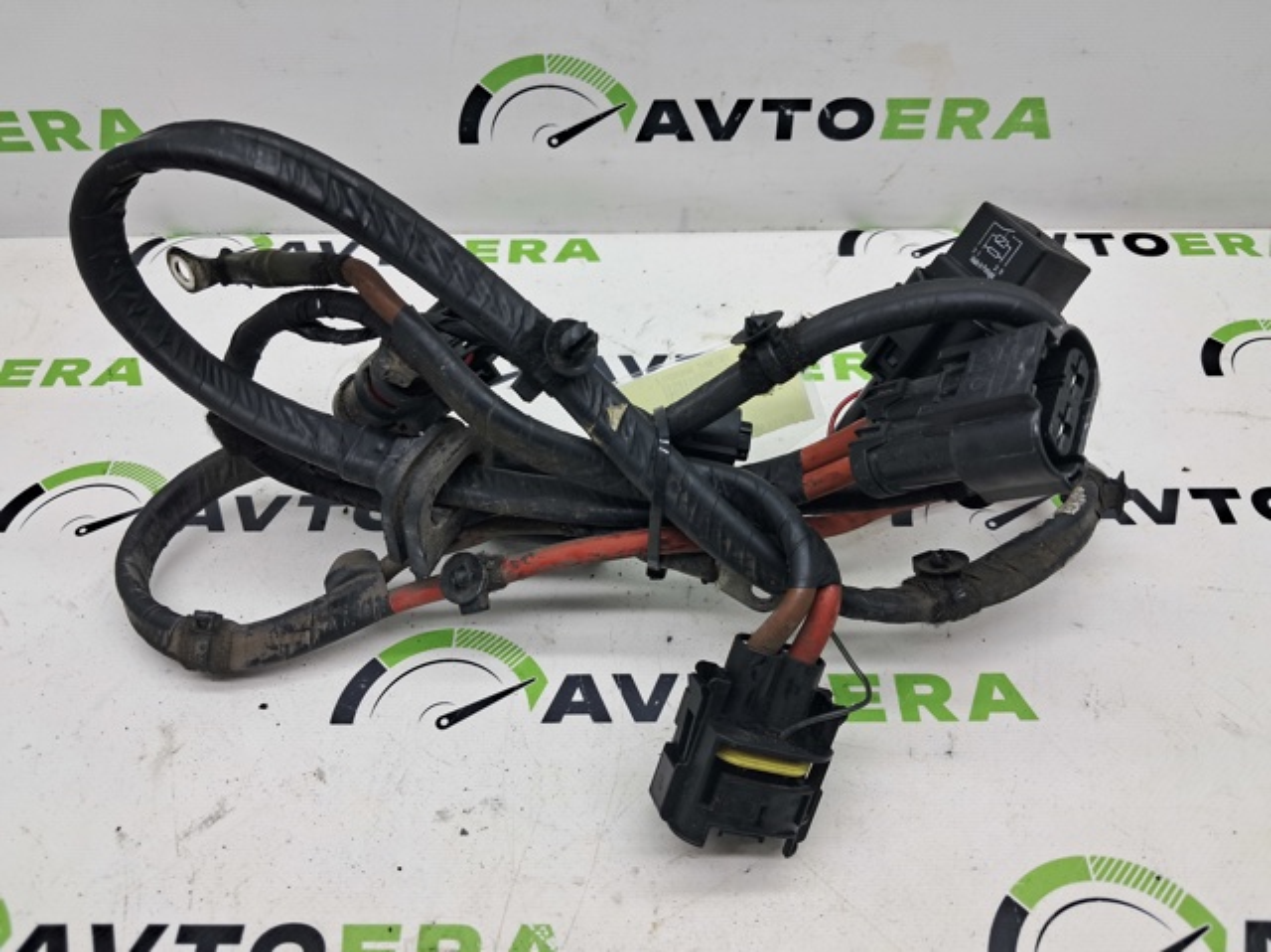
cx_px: 636
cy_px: 476
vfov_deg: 51.3
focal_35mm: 27
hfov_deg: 65.4
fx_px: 991
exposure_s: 1/50
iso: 50
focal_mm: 4
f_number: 1.8
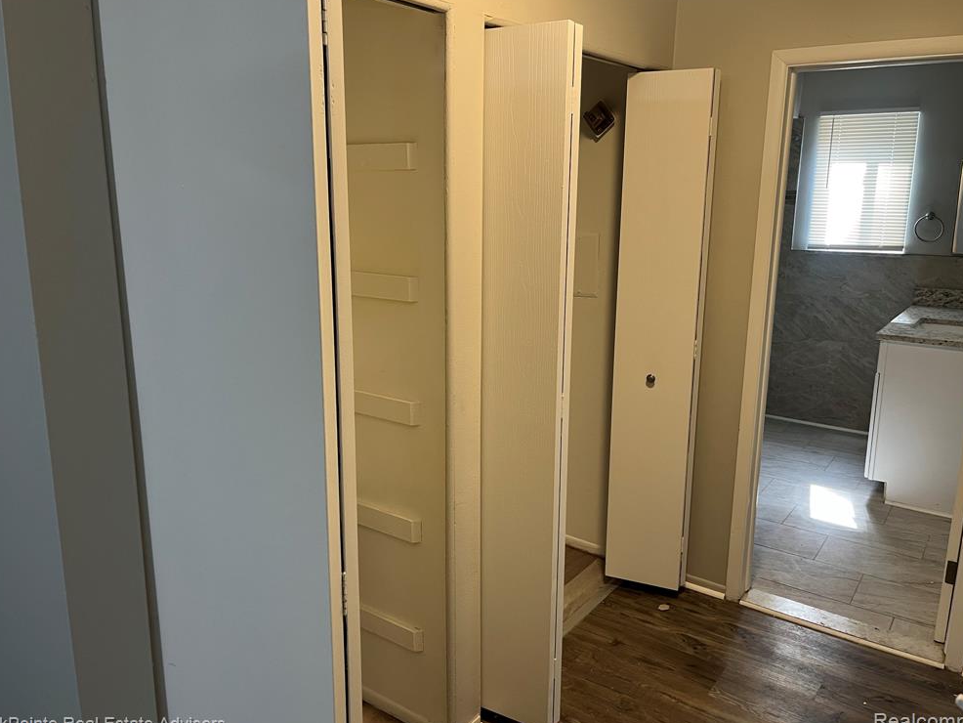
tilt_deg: -12.3
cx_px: 473
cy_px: 362
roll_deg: -0.1
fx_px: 751
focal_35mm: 27
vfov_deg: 51.4
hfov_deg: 65.3
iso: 100
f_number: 1.6
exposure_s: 1/60
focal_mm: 5.1
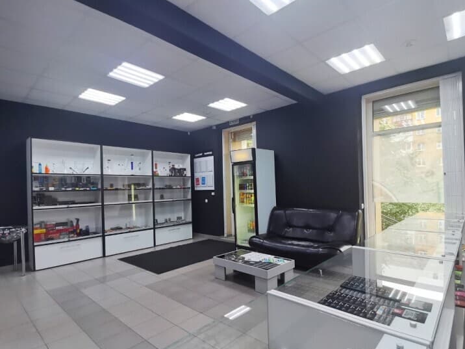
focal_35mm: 19
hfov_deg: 84.6
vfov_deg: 68.6
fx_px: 255
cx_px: 239
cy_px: 190
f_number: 2.4
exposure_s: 1/100
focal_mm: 1.78
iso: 200
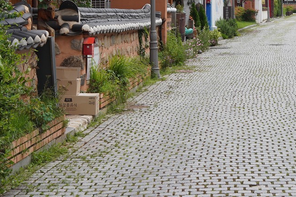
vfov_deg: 12.3
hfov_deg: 18.4
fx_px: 896
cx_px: 281
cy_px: -37
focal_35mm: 109
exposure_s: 1/100
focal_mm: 35
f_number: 13
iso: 125
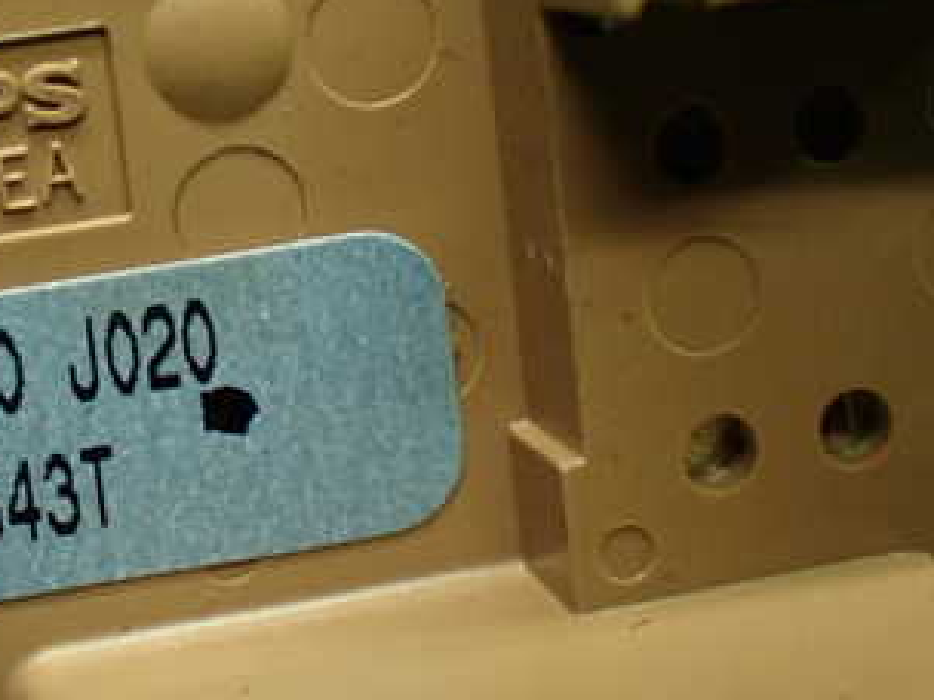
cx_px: 89
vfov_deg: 18.1
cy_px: 187
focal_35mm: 81
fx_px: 2186
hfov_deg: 23.5
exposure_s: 1/60
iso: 800
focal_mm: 7.31
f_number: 2.8
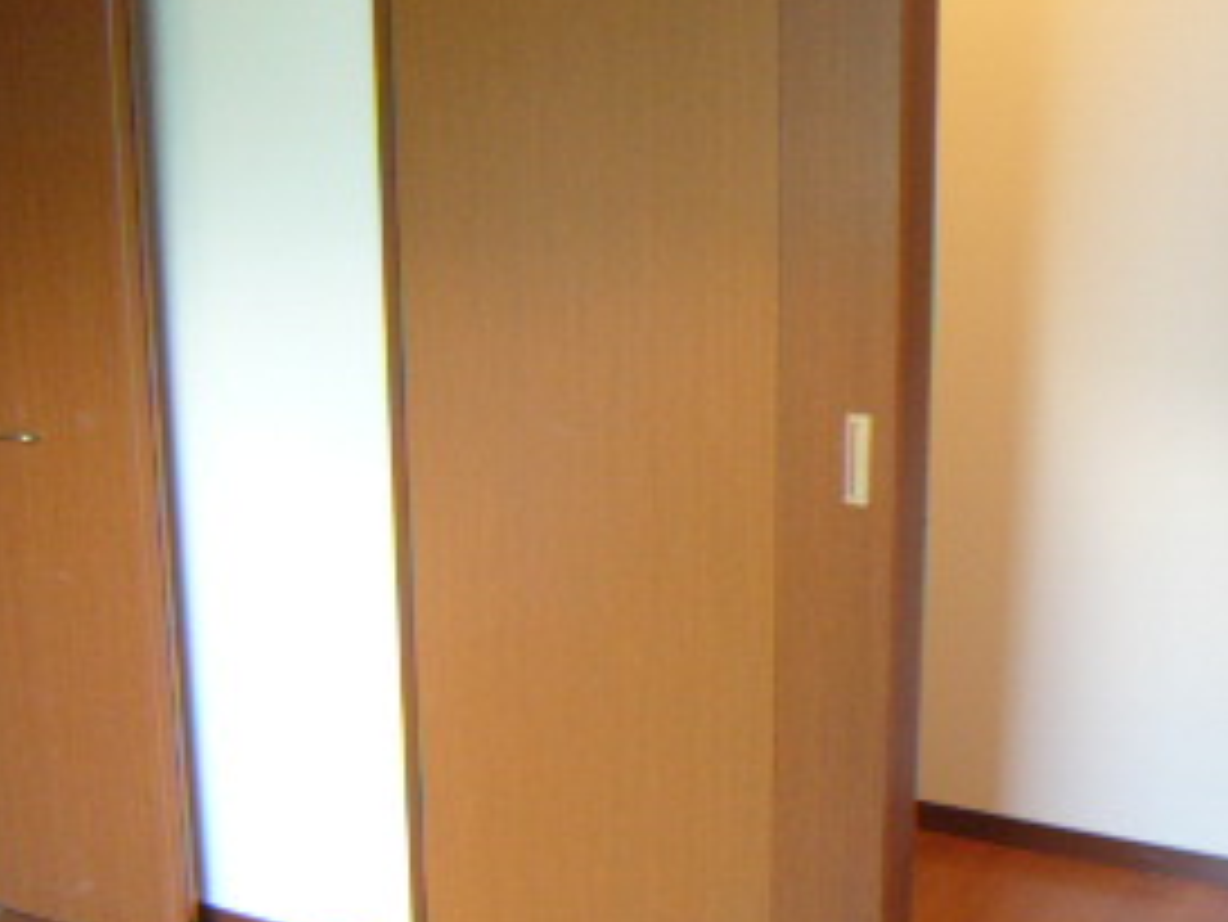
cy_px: 621
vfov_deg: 18.0
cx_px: 382
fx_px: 2910
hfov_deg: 23.7
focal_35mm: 82
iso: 100
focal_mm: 5.8
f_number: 2.8
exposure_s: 1/8
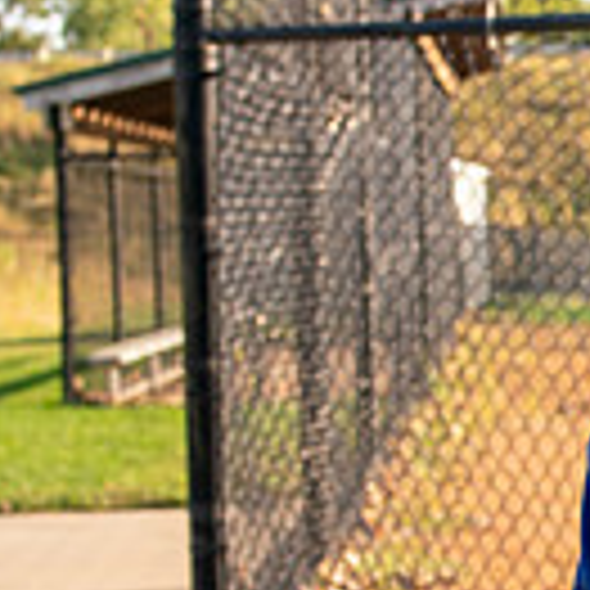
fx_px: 2545
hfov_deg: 12.3
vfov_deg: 13.2
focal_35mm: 132
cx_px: 1013
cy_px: 417
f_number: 6.3
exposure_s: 1/250
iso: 400
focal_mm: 35
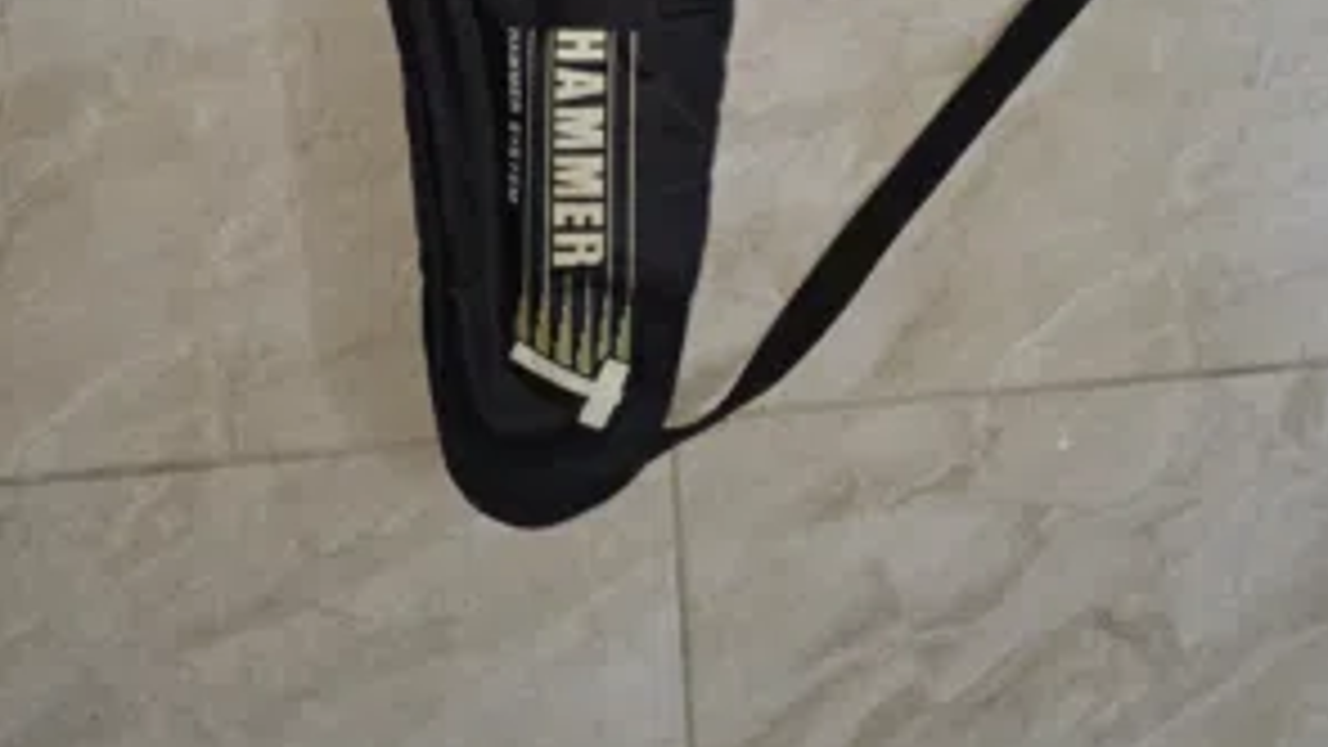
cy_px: -126
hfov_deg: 58.0
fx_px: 1197
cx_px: 671
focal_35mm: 34
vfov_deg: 30.1
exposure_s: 1/50
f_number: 1.7
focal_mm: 6.3
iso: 50
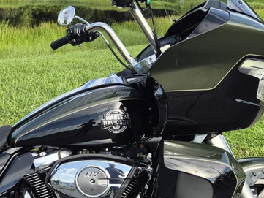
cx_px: -8
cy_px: 121
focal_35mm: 68
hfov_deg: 26.8
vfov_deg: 21.6
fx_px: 519
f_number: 1.8
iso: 80
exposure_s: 1/2648
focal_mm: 5.4
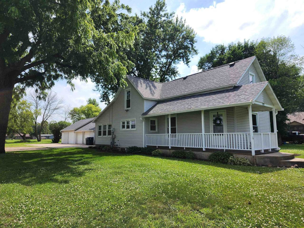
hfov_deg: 73.9
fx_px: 202
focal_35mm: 23
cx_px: 152
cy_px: 114
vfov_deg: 58.9
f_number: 1.8
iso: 12
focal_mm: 6.4
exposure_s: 1/914
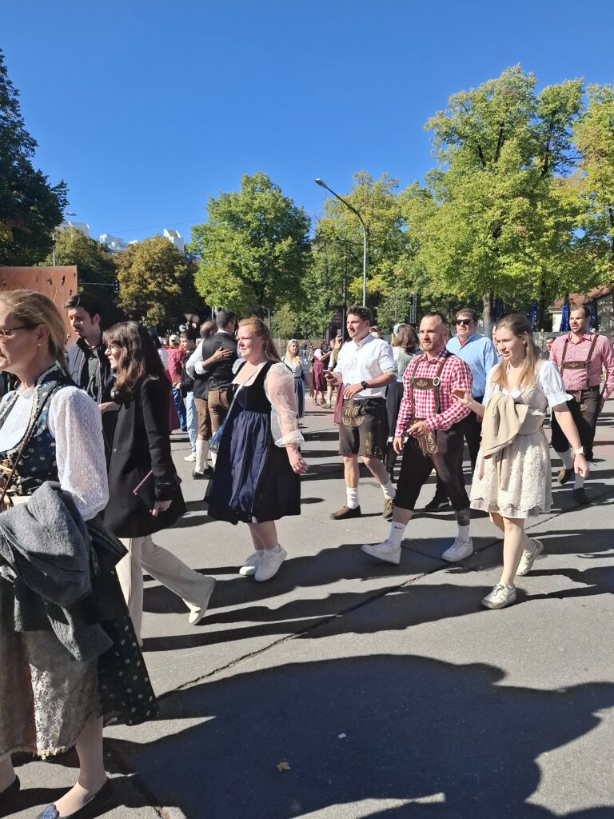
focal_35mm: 23
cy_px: 410
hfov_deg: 58.9
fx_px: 544
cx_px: 307
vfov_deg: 73.9
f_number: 1.8
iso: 50
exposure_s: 1/1534
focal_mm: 5.54
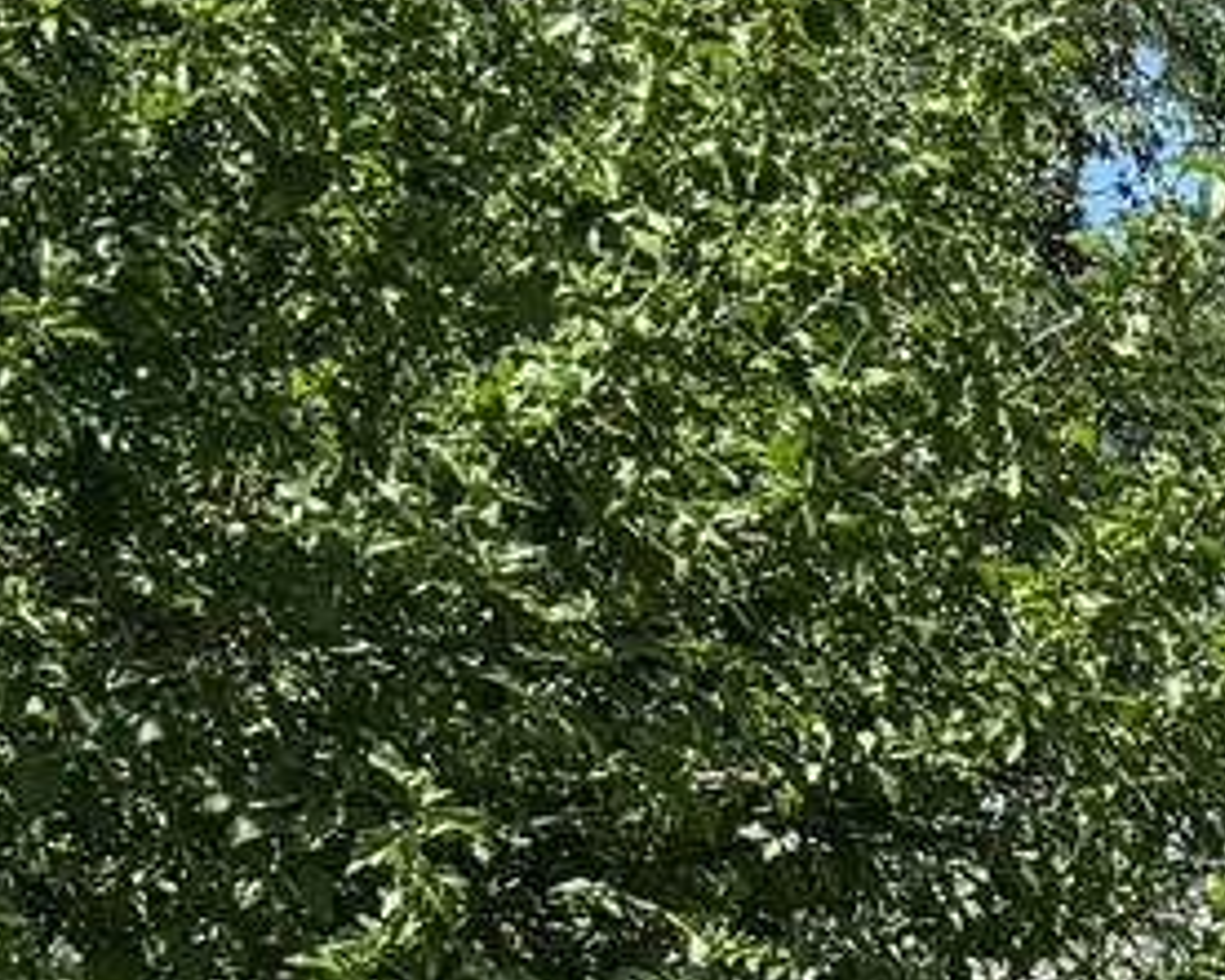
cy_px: 2062
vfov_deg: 8.4
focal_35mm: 174
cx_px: 2543
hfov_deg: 10.2
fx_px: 6311
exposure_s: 1/4405
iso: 80
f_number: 1.78
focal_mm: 6.76
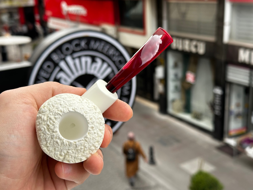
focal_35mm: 48
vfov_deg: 30.3
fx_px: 351
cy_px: 95
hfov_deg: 39.7
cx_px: 126
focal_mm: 6.86
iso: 64
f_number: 1.78
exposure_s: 1/424
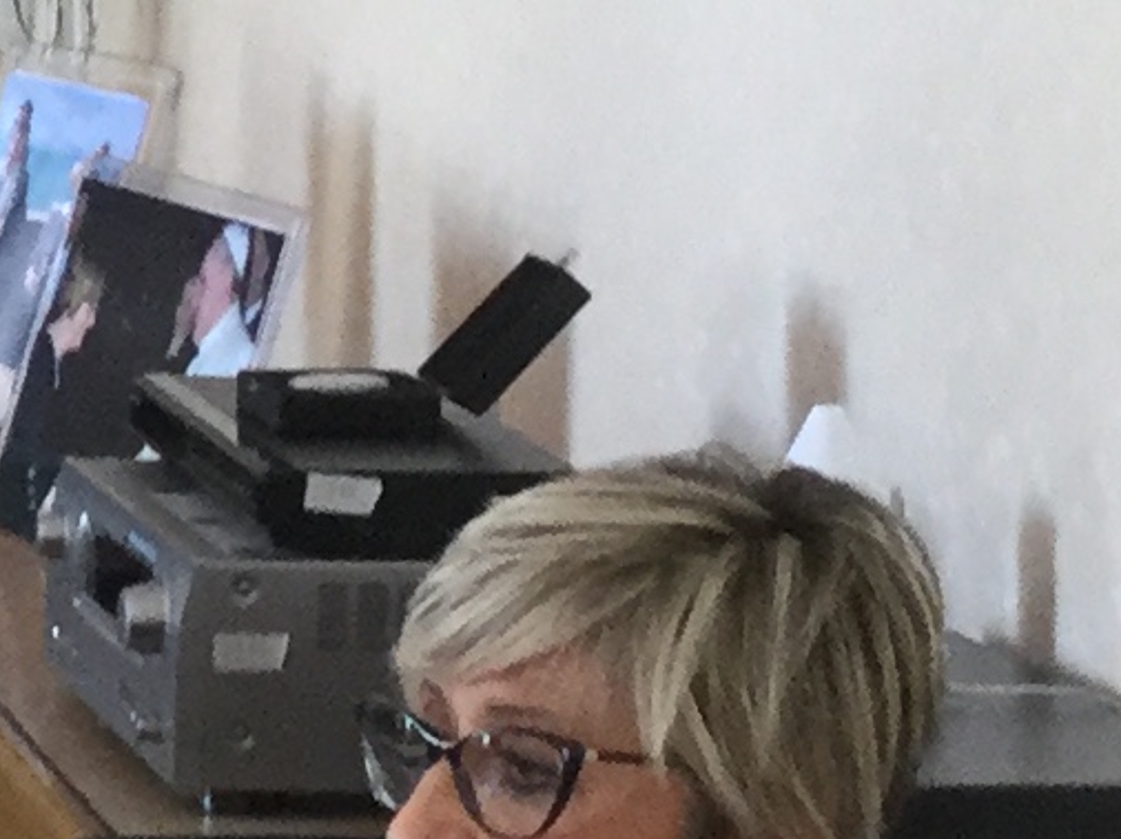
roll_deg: -1.9
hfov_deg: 9.5
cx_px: -764
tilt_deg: -5.4
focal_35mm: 200
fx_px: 6474
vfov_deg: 7.4
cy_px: -18
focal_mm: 3.3
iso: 100
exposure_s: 1/33
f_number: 2.4
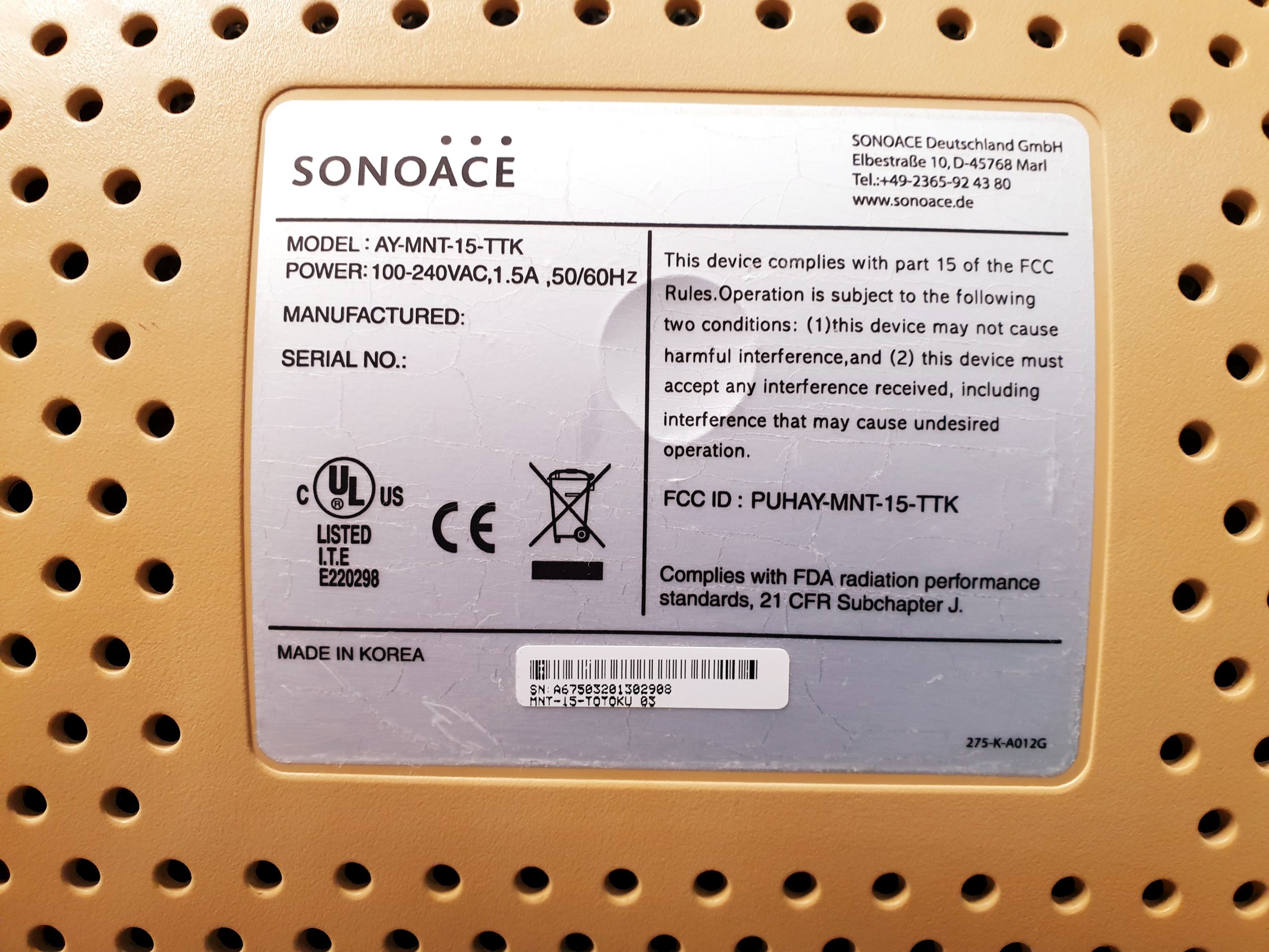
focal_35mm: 26
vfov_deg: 53.1
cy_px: 476
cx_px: 634
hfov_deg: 67.3
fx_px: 953
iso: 160
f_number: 2.4
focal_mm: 4.3
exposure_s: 1/50
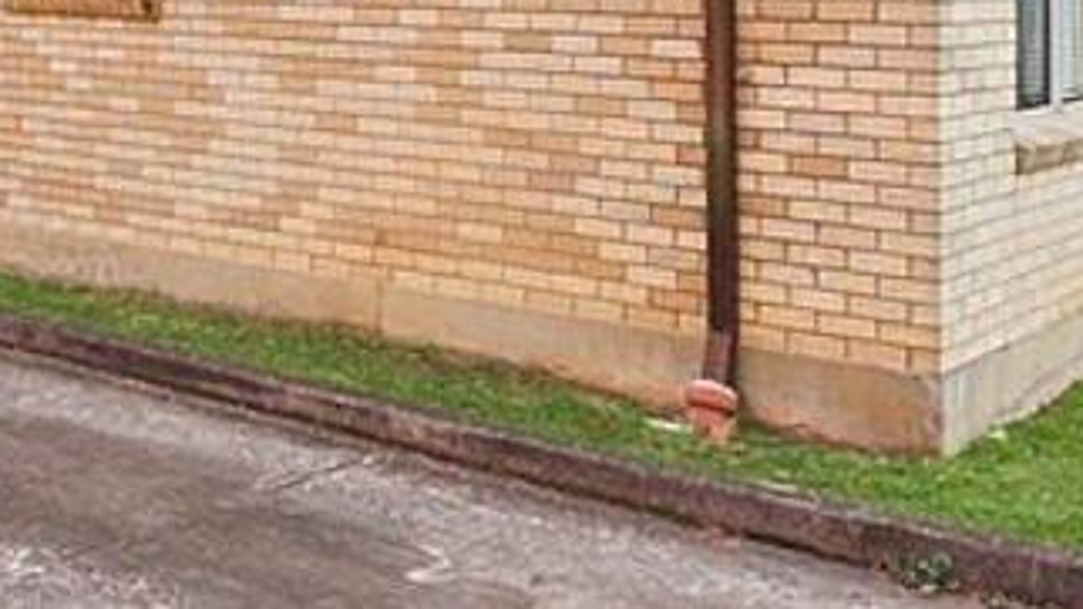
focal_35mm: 50
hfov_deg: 40.3
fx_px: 1436
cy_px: -540
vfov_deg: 18.1
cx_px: 283
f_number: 4
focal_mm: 10
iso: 220
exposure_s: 1/60
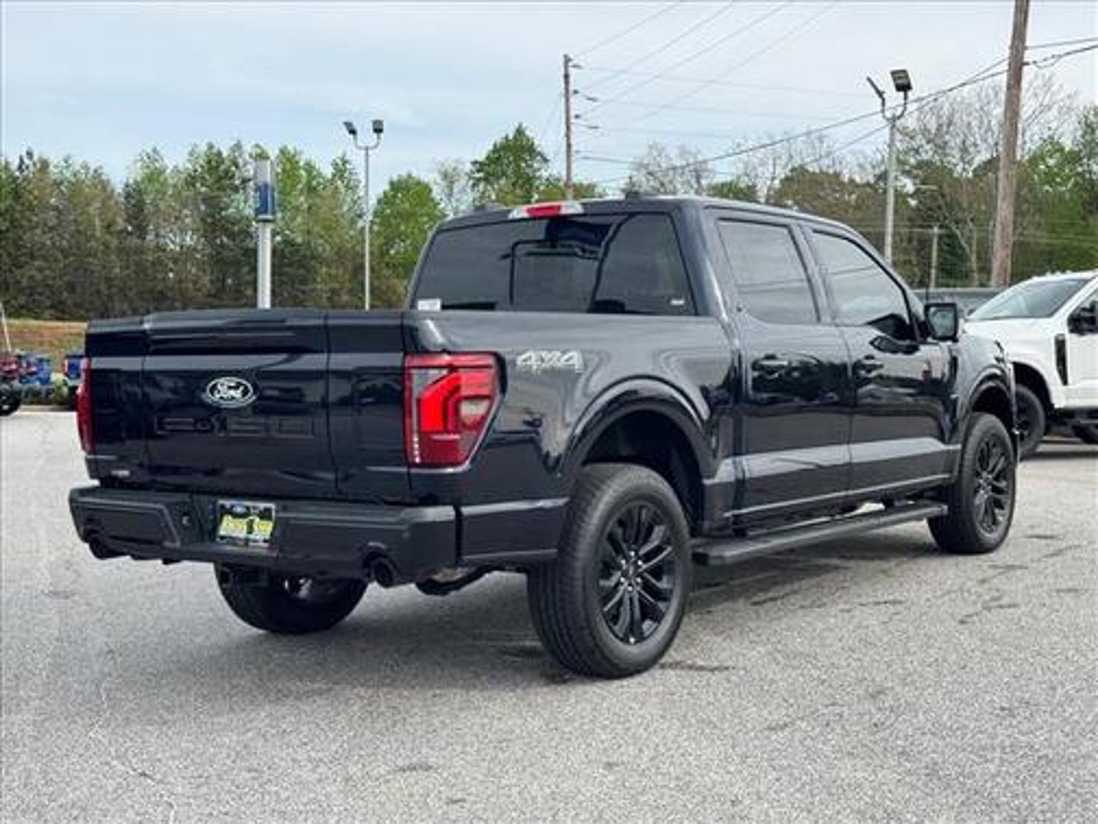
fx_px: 1523
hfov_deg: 39.7
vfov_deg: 30.3
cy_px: 412
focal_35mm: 48
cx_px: 549
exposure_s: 1/1869
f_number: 1.78
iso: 64
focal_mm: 6.76
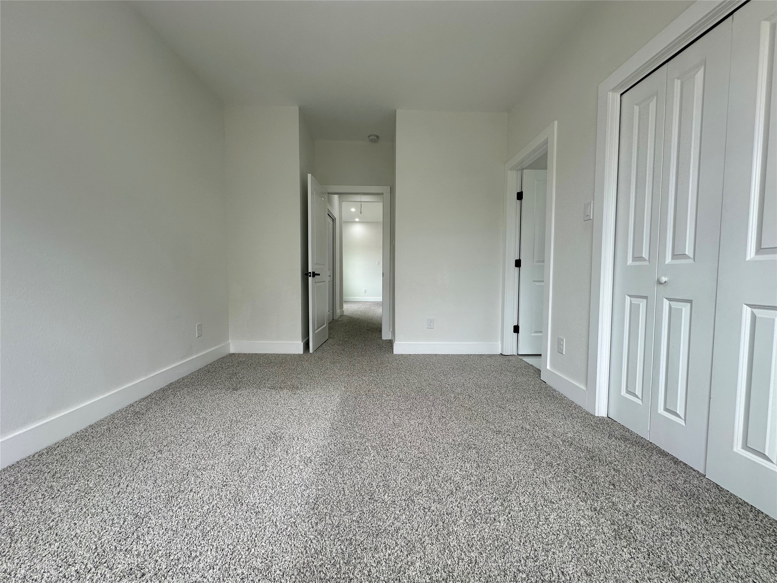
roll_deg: -0.3
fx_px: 314
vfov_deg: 85.7
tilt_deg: -2.8
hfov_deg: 102.1
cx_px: 388
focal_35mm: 14
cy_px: 292
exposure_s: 1/120
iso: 50
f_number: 2.2
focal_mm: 2.22
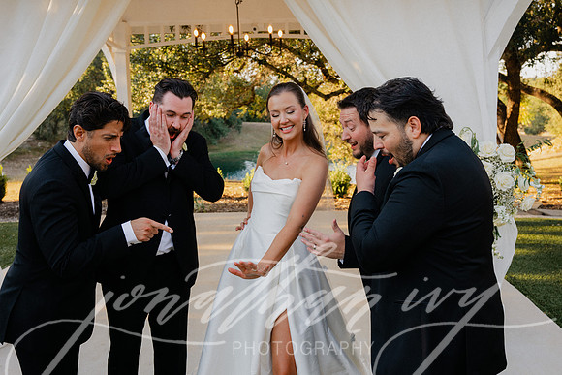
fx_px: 512
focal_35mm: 33
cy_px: 180
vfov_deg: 40.2
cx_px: 293
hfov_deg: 57.5
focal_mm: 31.5
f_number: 4.5
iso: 400
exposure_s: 1/250
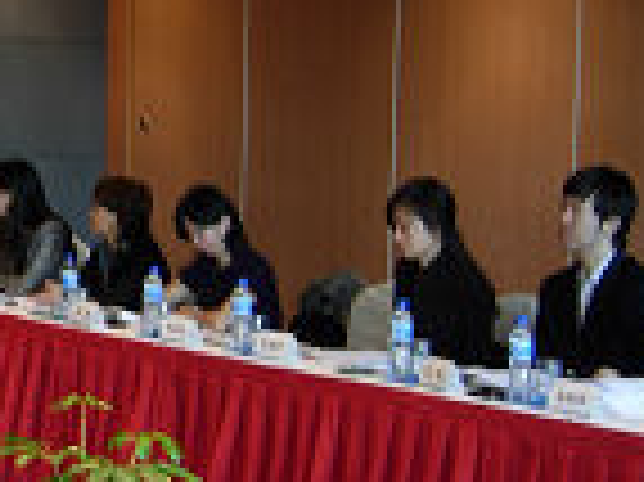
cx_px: -180
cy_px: 187
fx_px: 2342
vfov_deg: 11.7
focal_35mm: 126
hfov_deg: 15.0
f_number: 2.7
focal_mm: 7.5
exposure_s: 1/4.8
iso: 50
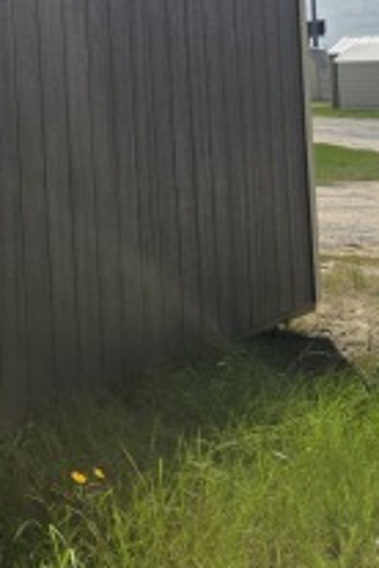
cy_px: 14
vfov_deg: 26.1
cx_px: -387
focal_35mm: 74
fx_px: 1168
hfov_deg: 14.9
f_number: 1.7
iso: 80
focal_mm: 6.3
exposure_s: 1/7944
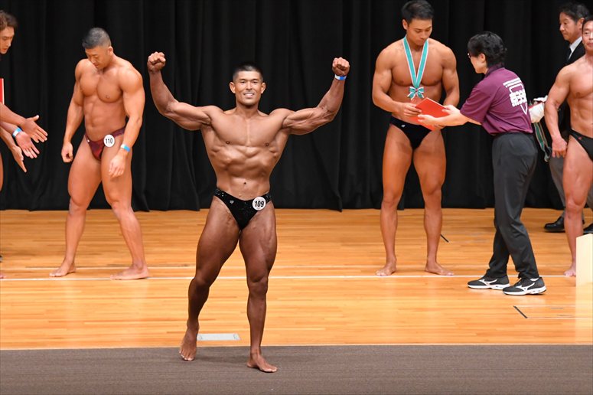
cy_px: 198
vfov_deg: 6.3
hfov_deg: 9.5
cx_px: 296
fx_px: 3573
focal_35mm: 217
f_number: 5.6
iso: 5000
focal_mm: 145
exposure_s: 1/400
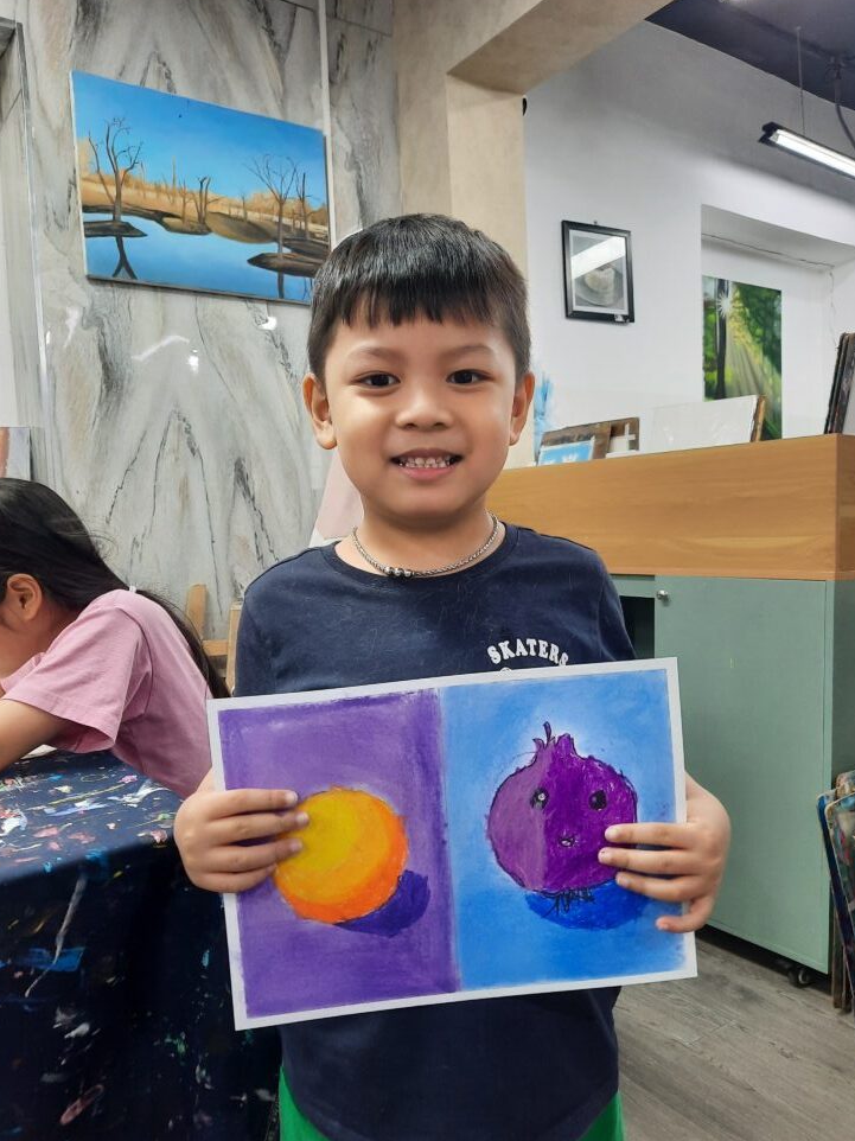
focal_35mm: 26
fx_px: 857
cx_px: 426
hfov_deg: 53.0
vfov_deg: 67.3
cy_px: 578
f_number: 2
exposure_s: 1/50
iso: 125
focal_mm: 4.6
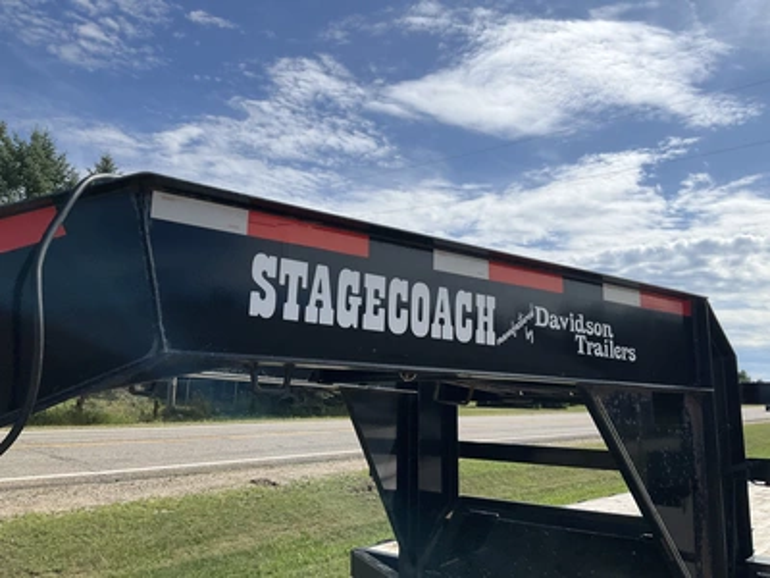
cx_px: 385
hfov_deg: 61.7
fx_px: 645
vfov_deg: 48.2
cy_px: 289
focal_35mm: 29
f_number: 1.8
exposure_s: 1/4065
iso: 25
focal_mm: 3
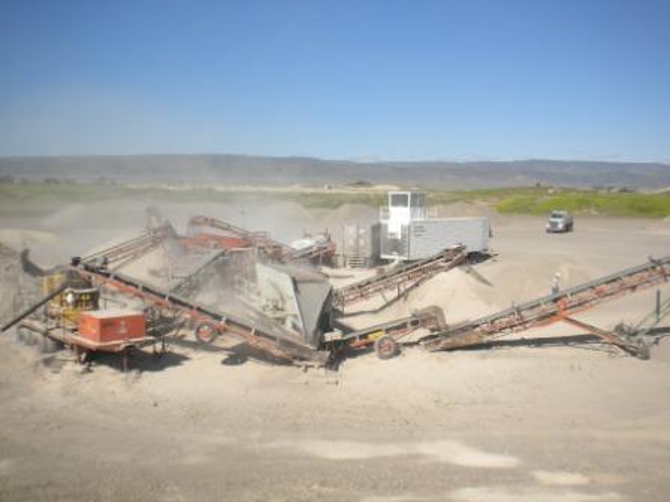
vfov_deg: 40.7
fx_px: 677
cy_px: 251
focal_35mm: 35
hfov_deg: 52.6
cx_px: 335
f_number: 4.6
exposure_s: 1/873
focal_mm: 6.3
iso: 80
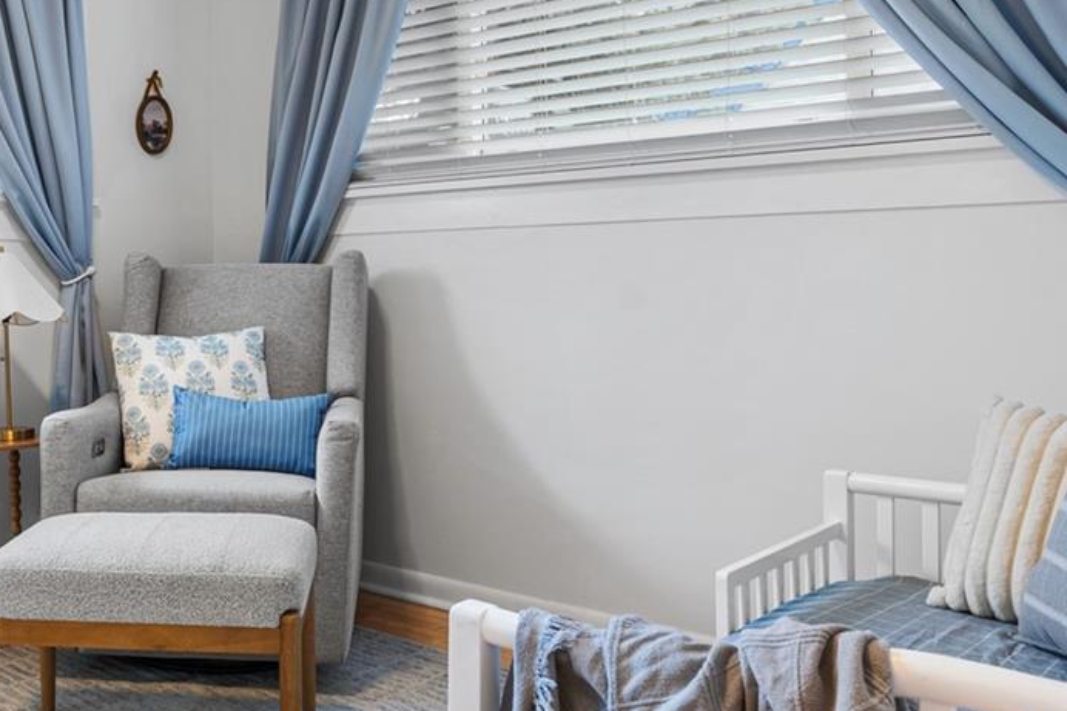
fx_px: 1131
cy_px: 268
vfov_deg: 34.7
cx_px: 228
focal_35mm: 38
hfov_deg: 48.0
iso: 160
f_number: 8
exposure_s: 2.5
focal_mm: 16.5
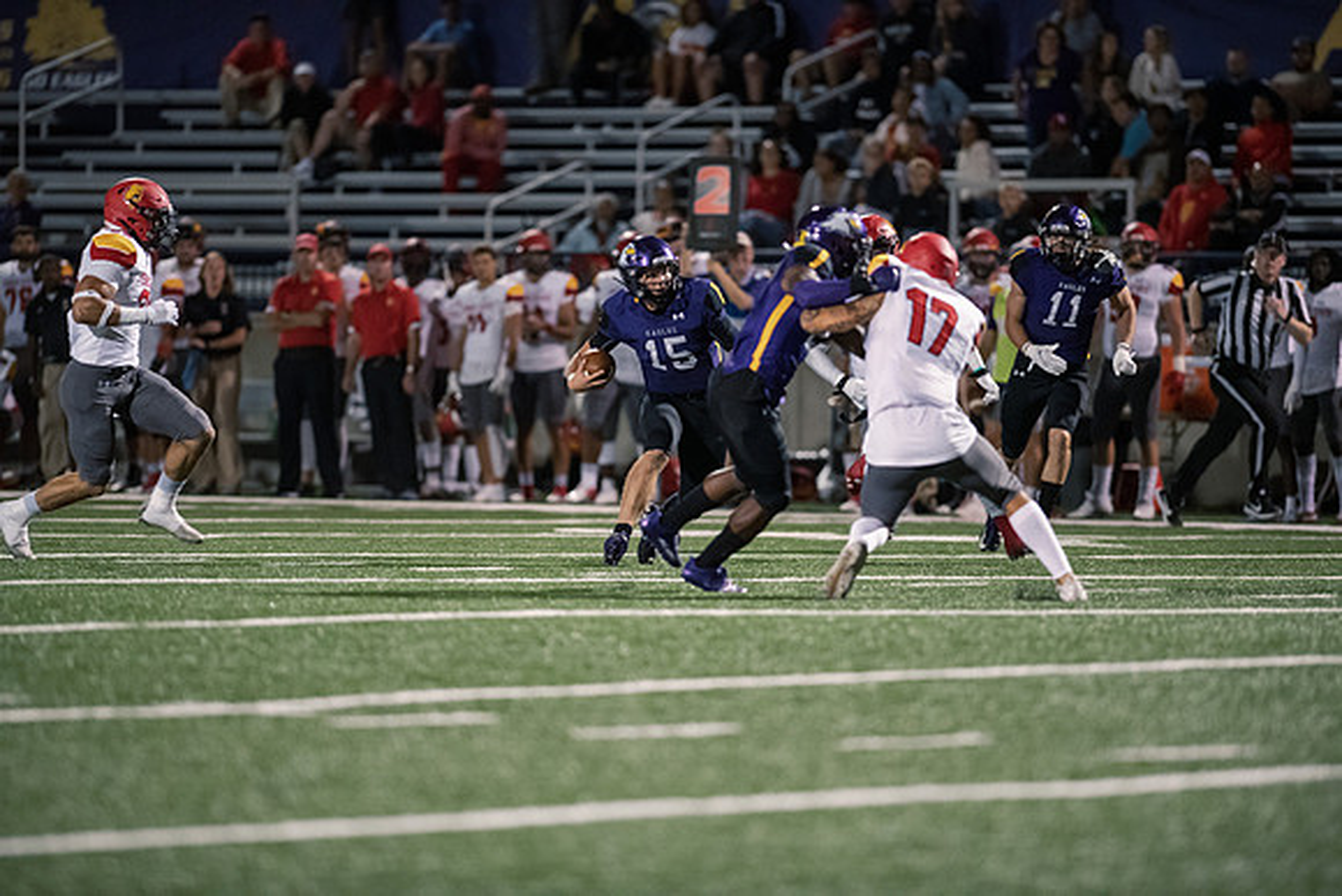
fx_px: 11185
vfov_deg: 4.6
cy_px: 448
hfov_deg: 6.9
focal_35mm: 300
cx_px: 671
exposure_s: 1/800
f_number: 2.8
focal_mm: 300
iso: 6400
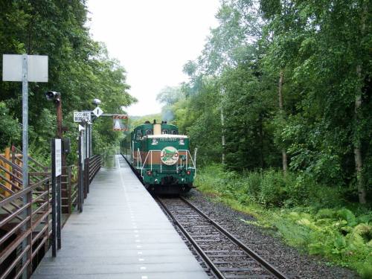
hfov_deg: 38.2
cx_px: 186
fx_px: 537
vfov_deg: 29.1
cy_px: 140
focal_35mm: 50
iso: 50
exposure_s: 1/125
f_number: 3.5
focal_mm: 10.6
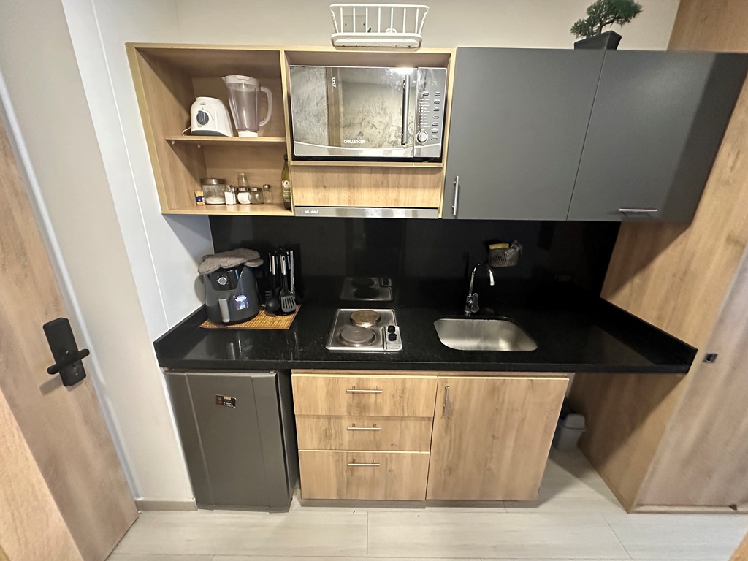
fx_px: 303
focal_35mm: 14
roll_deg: -1.4
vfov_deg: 85.7
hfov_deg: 102.1
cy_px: 280
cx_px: 374
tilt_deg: -19.3
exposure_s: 1/60
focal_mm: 2.22
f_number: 2.2
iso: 1250
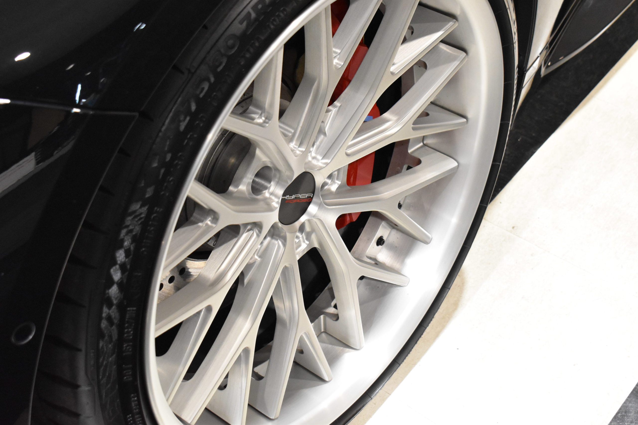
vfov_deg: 23.8
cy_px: 212
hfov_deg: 35.1
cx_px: 319
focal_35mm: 57
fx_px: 1010
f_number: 9
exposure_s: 1/60
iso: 4500
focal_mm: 38
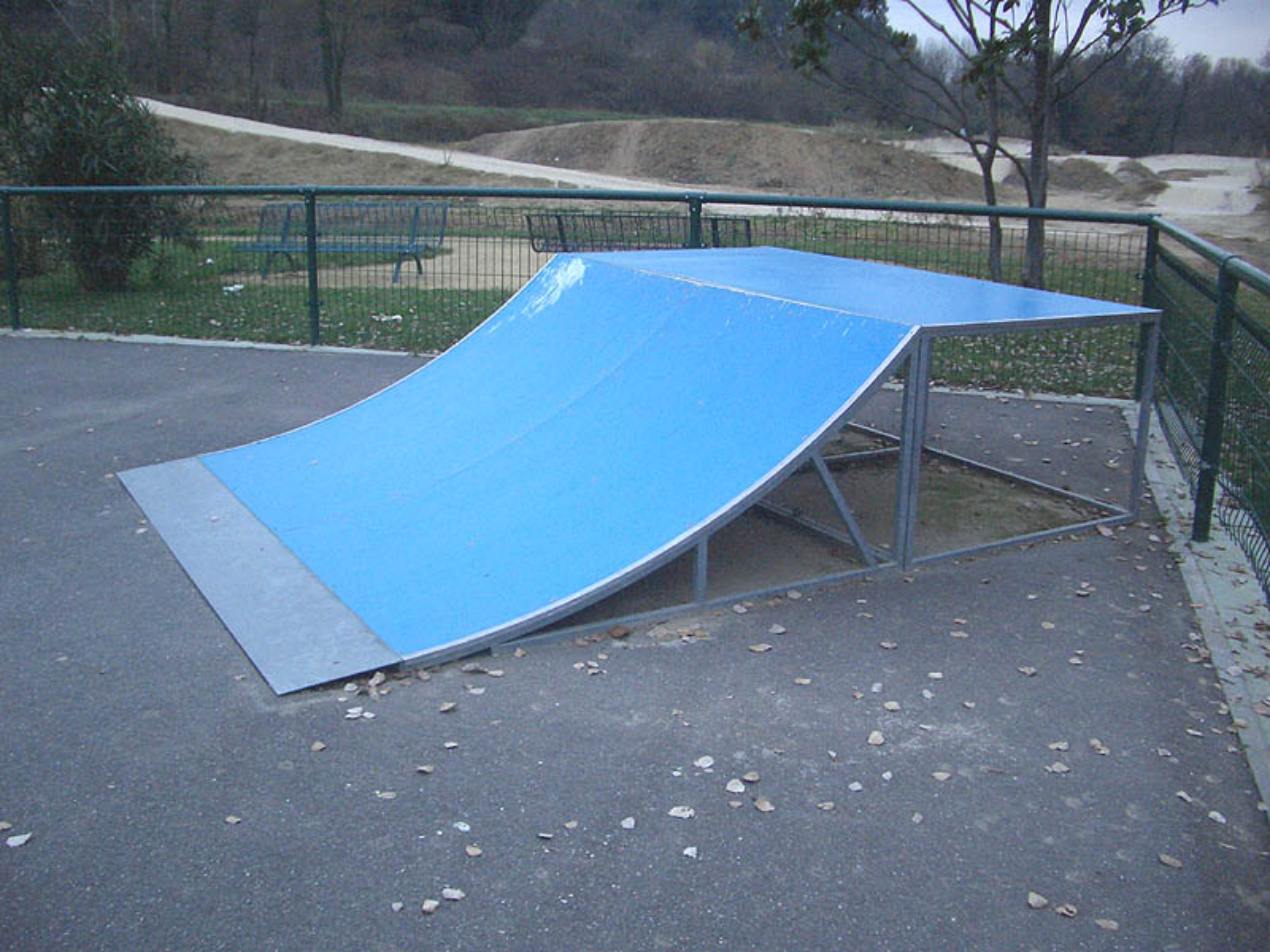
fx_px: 1284
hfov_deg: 52.6
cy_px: 476
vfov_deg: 40.7
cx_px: 635
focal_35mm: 35
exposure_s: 1/60
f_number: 2.6
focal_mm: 5.8
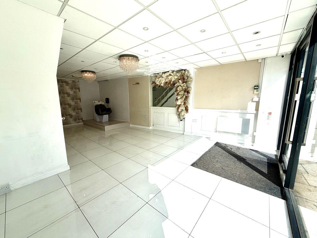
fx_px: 128
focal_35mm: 14
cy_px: 119
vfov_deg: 85.7
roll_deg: +0.4
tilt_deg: -9.0
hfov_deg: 102.1
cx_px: 158
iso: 20
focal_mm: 2.22
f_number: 2.2
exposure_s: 1/942
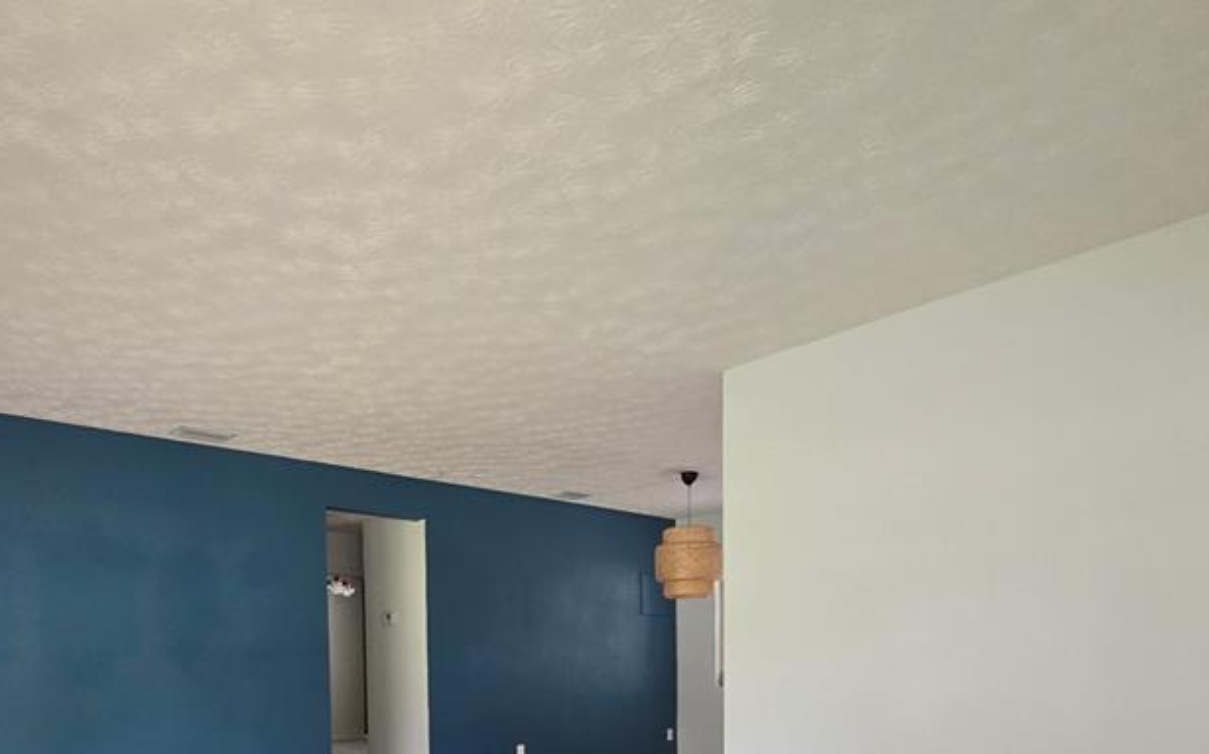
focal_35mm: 23
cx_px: 496
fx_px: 757
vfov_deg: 47.1
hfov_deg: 76.5
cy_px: 693
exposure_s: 1/100
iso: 200
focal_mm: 2.2
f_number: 2.2
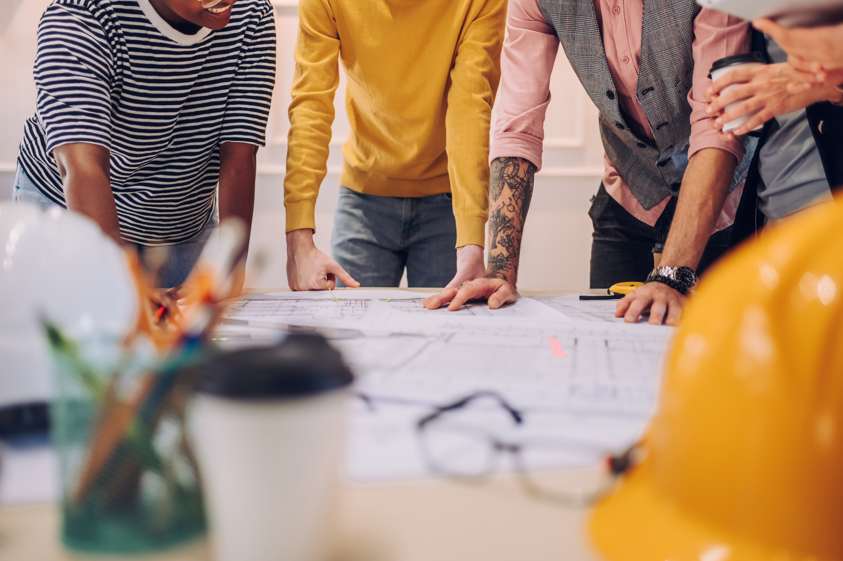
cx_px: 422
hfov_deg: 54.5
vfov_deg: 37.8
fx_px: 819
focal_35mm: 35
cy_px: 280
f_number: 1.8
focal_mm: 35
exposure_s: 1/200
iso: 200
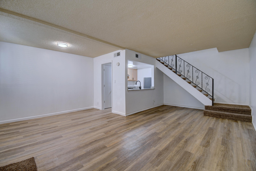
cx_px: 128
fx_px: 107
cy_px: 86
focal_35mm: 15
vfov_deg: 77.3
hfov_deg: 100.4
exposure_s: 1/5
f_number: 5
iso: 100
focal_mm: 10
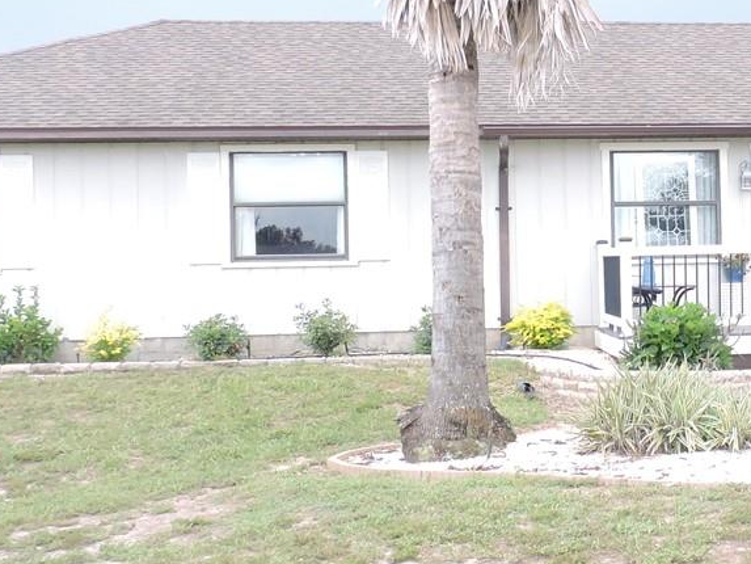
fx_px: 1454
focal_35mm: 67
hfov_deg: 27.8
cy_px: 230
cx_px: 695
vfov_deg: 21.9
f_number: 3
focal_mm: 4.3
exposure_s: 1/400
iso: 250
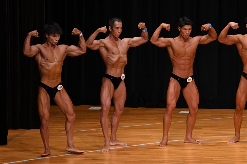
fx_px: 1749
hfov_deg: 8.1
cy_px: 82
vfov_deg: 5.4
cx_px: 124
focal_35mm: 255
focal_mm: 170
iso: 3200
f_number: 5.6
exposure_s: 1/400
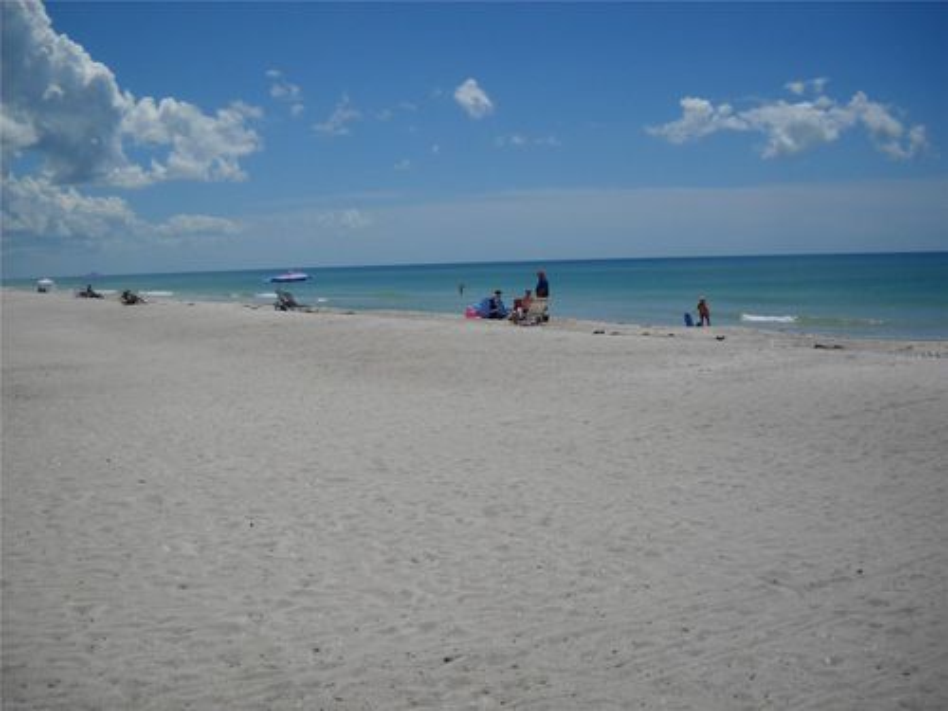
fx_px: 1123
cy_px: 356
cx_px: 474
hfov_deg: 45.8
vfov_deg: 35.1
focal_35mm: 41
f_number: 5.5
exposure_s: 1/957
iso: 64
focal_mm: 6.72
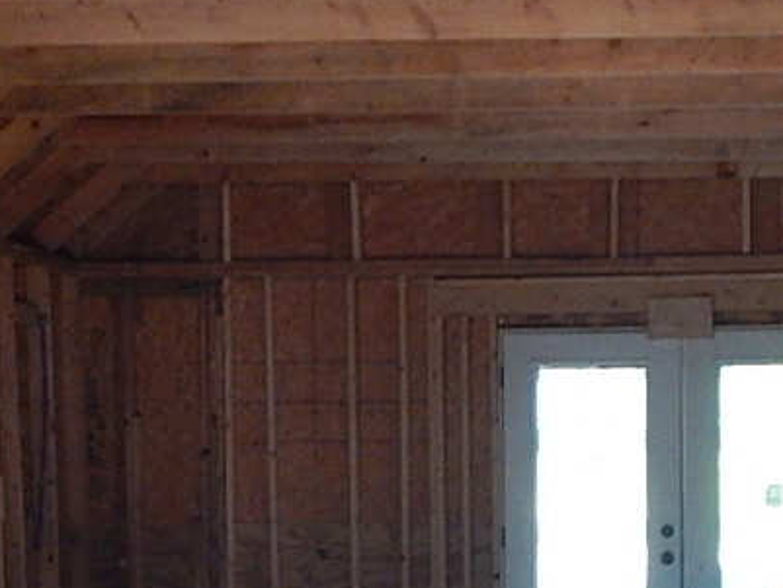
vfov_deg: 18.1
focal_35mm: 79
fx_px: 1787
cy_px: 625
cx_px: 558
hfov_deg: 24.5
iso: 400
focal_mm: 4
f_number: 3
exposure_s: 1/40
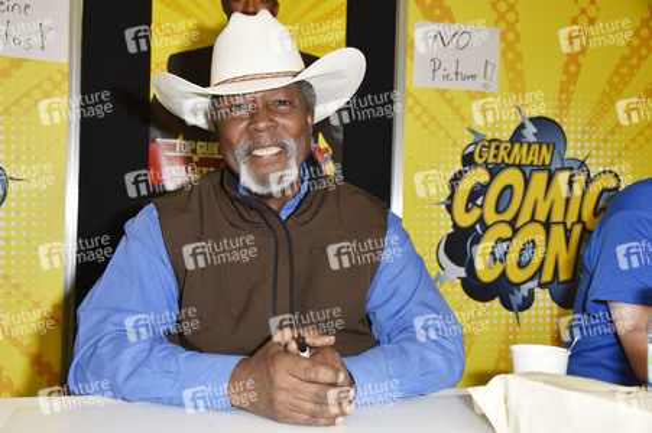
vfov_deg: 30.5
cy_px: 216
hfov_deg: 44.5
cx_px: 326
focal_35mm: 44
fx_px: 796
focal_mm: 44
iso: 640
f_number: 5.6
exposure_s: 1/125
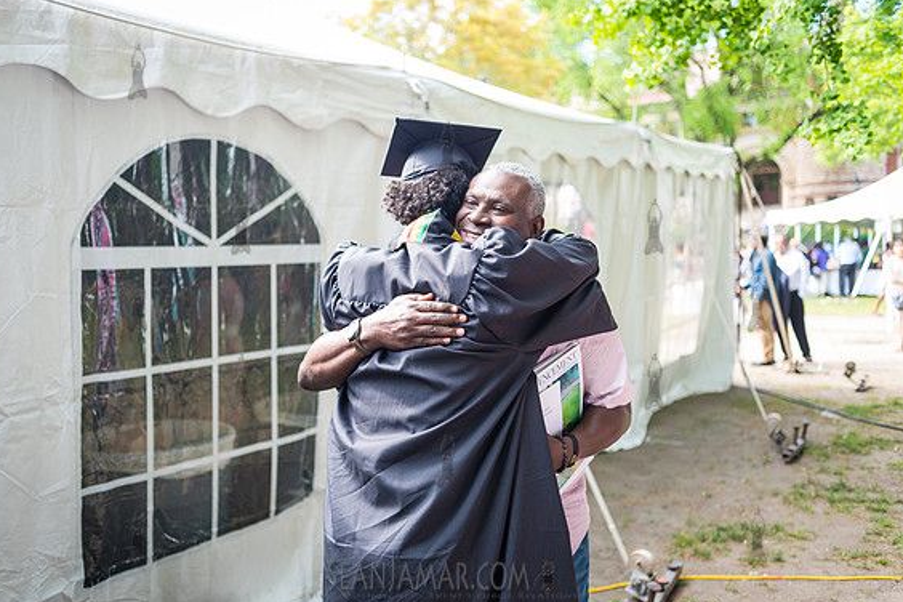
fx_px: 903
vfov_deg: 36.9
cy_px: 303
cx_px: 447
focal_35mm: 36
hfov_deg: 53.1
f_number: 2.8
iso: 1600
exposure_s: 1/1600
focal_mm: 35
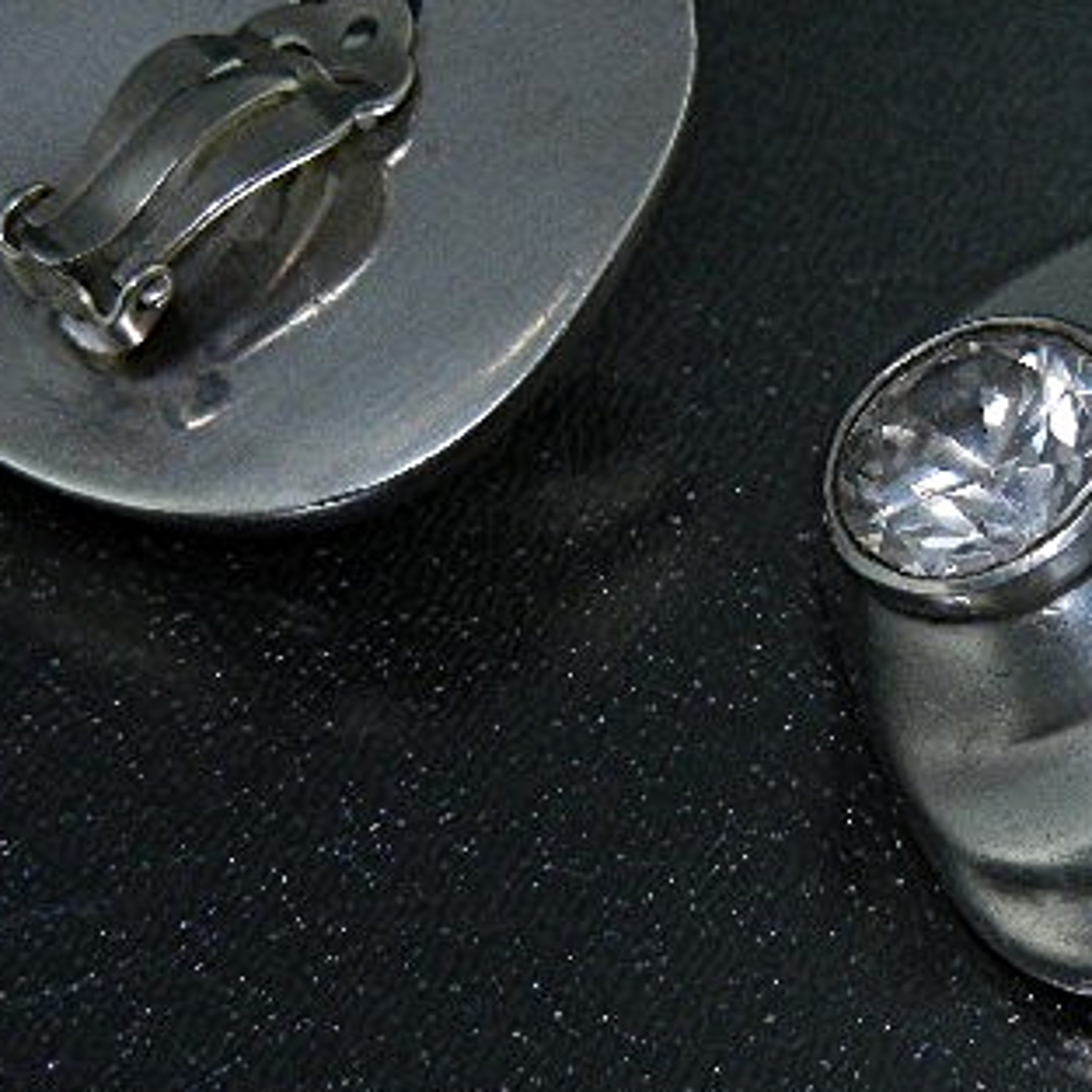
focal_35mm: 94
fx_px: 3355
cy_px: 474
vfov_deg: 18.5
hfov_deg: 18.4
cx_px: 785
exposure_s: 1/30
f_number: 7.8
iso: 544
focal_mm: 9.3
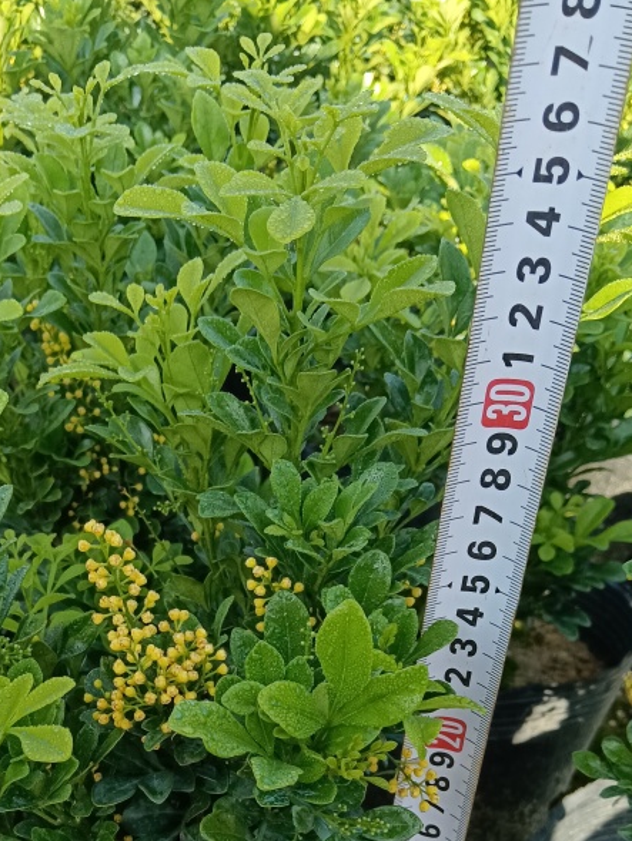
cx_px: 154
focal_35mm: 47
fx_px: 1143
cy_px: 736
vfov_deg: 38.0
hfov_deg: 30.4
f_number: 1.8
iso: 102
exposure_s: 1/105
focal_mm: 4.05
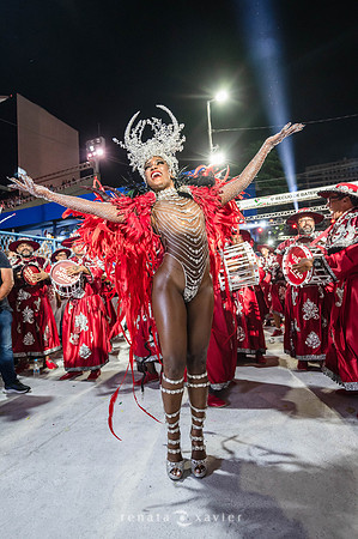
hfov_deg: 63.1
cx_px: 179
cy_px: 270
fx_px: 292
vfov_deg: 85.5
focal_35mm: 20
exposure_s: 1/250
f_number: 4
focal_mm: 19.5
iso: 4500
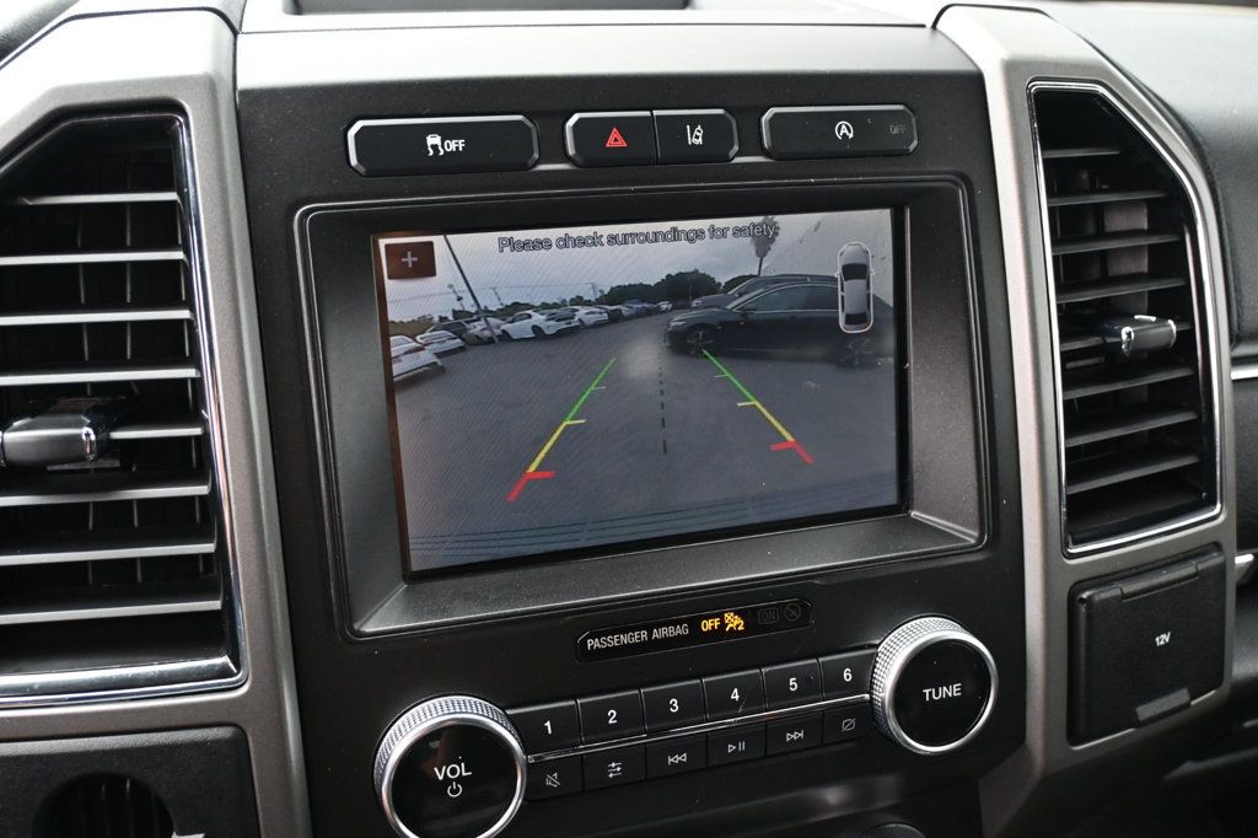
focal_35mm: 32
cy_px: 419
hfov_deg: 59.5
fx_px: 1100
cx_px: 629
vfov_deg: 41.7
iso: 1000
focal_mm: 21
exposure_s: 1/125
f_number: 4
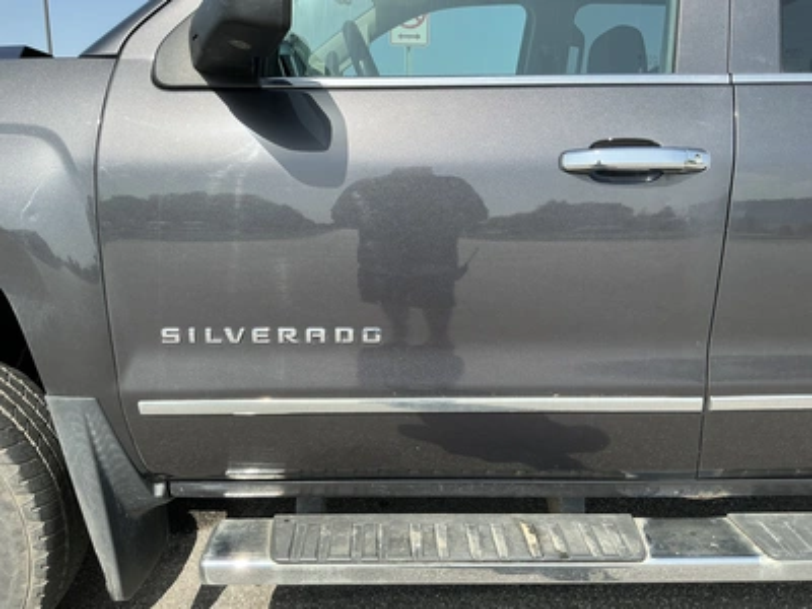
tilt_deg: -13.6
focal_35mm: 28
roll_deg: -1.0
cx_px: 406
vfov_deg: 49.7
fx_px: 657
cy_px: 304
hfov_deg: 63.4
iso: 25
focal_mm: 3
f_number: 1.8
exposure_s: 1/855
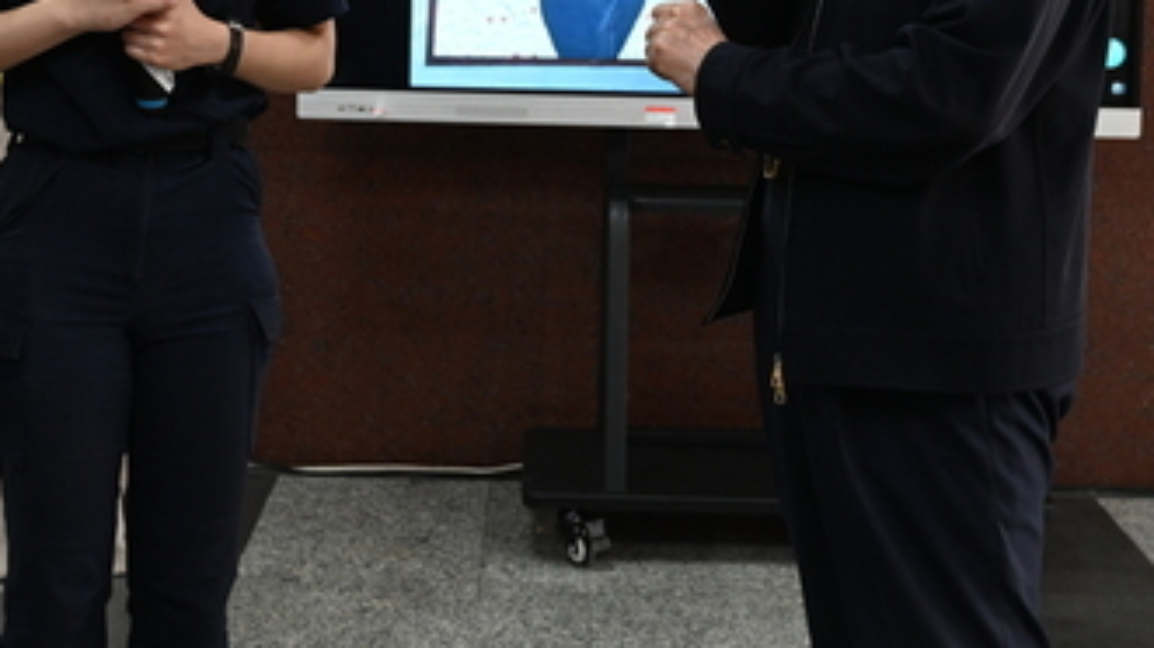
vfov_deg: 16.6
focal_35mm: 71
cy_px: -5
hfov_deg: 29.8
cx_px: 596
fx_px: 2172
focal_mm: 32
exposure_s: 1/125
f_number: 5
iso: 1600
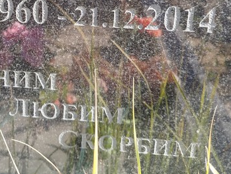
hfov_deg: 34.0
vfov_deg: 24.6
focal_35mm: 55
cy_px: -21
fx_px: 367
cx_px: 50
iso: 50
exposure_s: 1/189
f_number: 1.7
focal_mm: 5.31
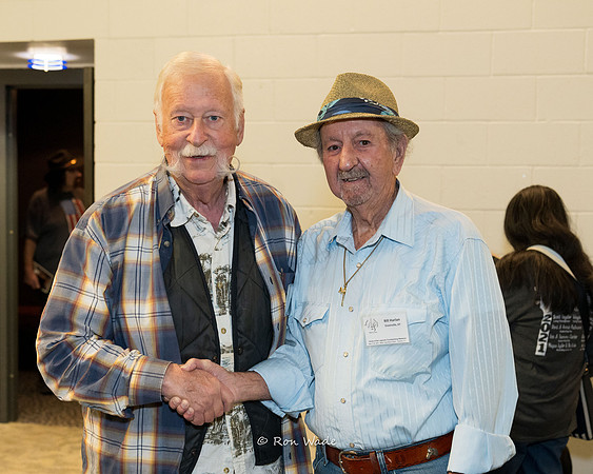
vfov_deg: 26.6
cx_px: 305
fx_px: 1002
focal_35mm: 57
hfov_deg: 33.0
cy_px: 261
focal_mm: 46
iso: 6400
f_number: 4
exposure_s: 1/160
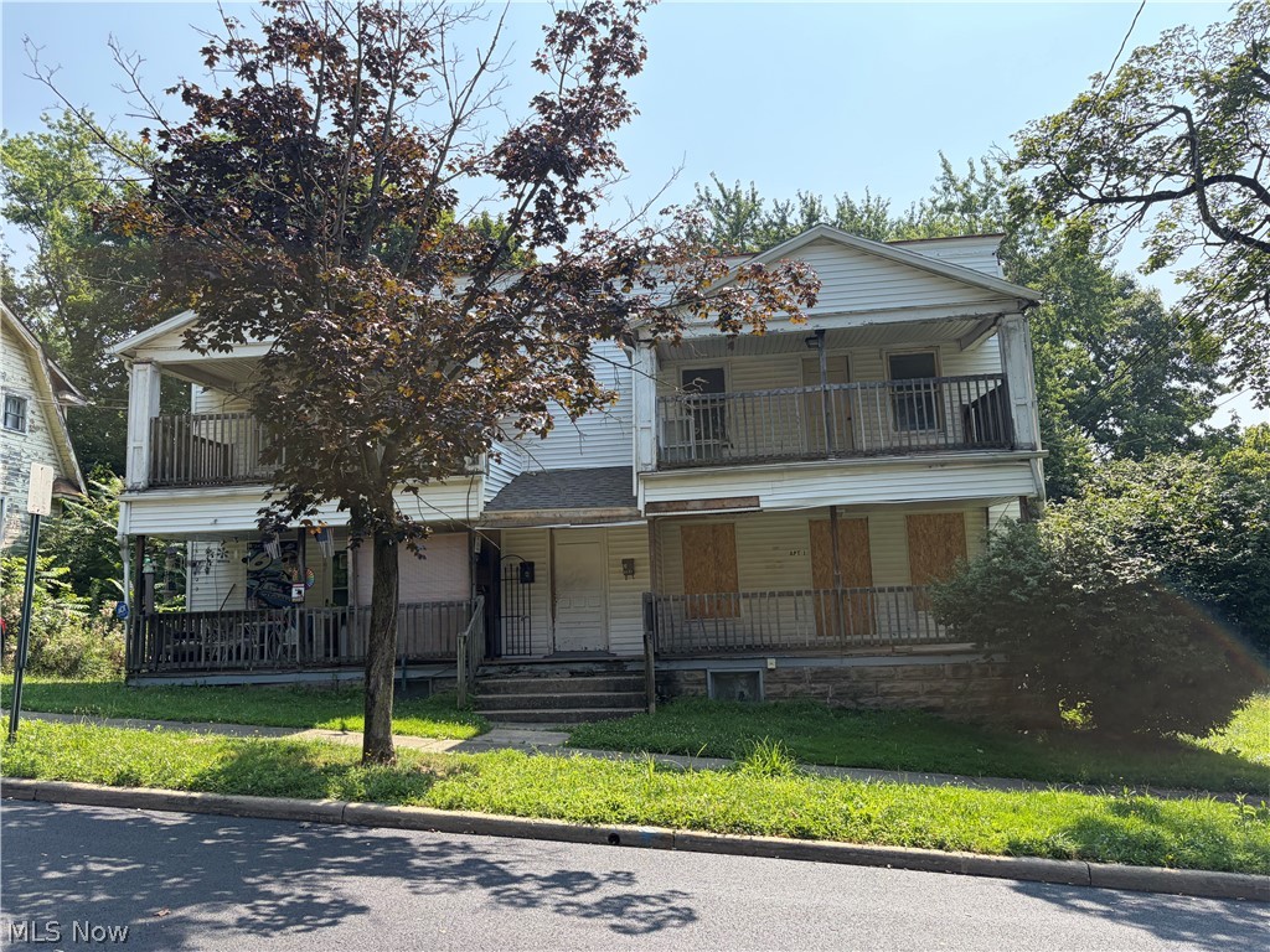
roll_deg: +2.4
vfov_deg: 53.1
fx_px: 954
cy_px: 476
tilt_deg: +8.5
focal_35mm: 26
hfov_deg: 67.3
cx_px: 635
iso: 64
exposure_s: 1/1484
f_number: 1.6
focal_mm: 5.96
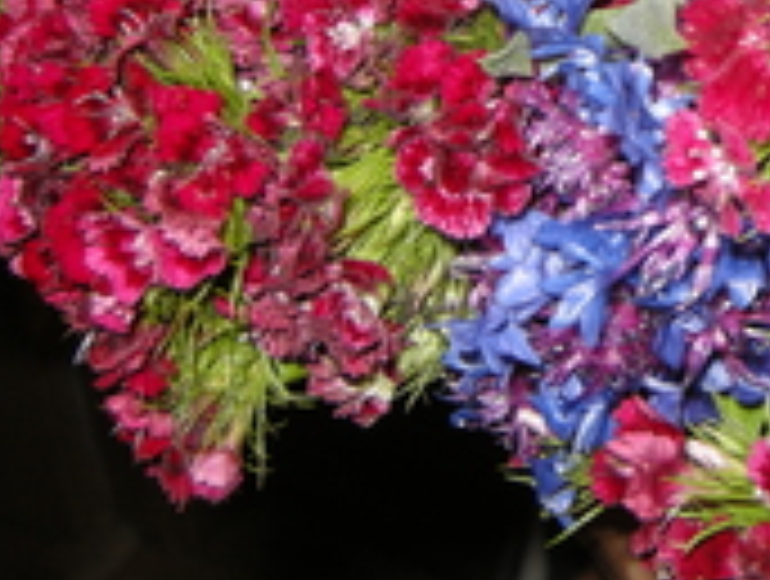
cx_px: 878
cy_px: -18
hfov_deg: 20.2
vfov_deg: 15.8
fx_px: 2051
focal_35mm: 92
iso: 64
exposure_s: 1/60
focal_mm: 7.5
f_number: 2.7
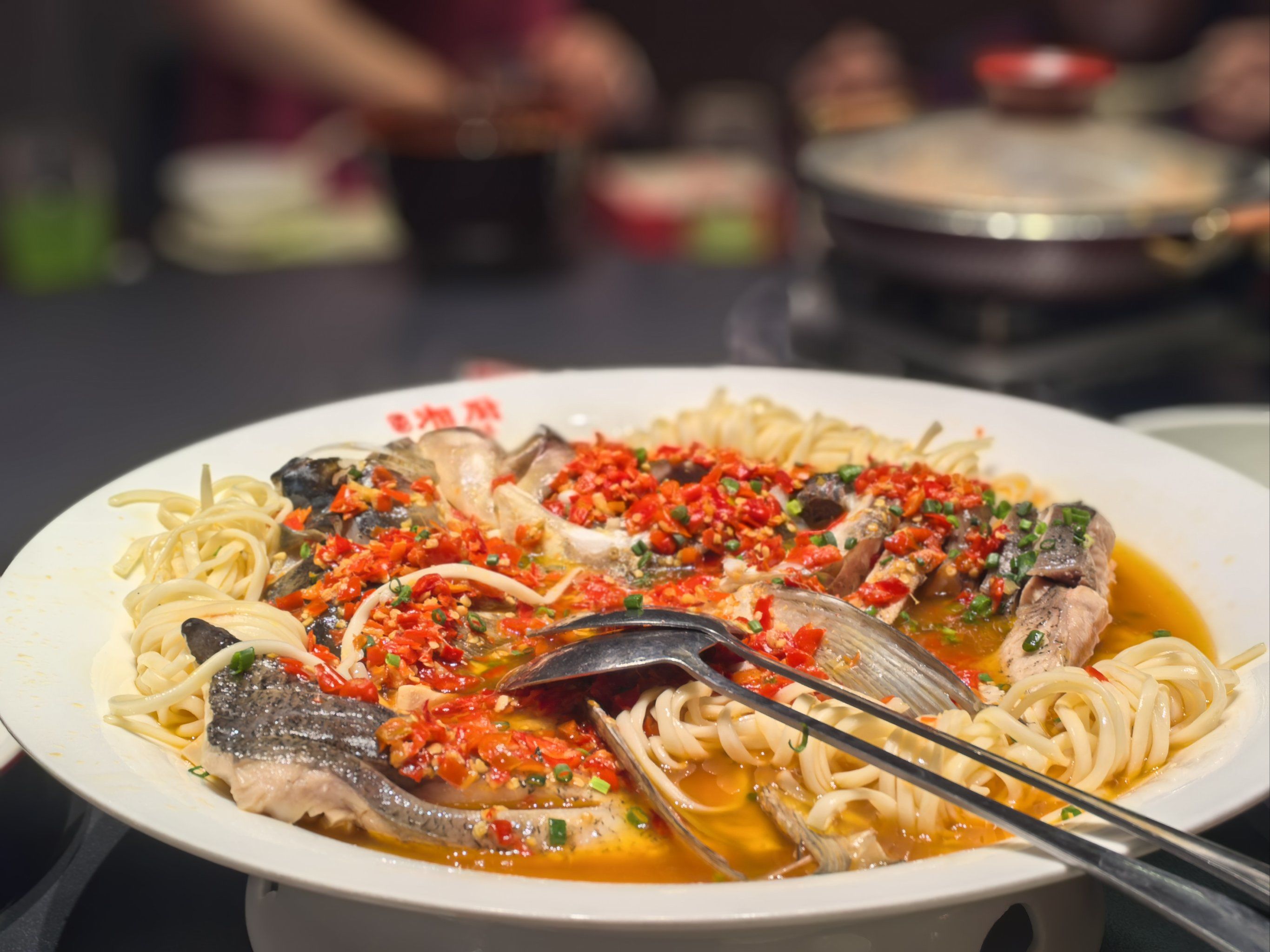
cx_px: 635
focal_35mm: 54
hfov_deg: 35.5
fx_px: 1981
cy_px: 476
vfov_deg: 27.0
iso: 50
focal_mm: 5.75
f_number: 2
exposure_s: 1/100
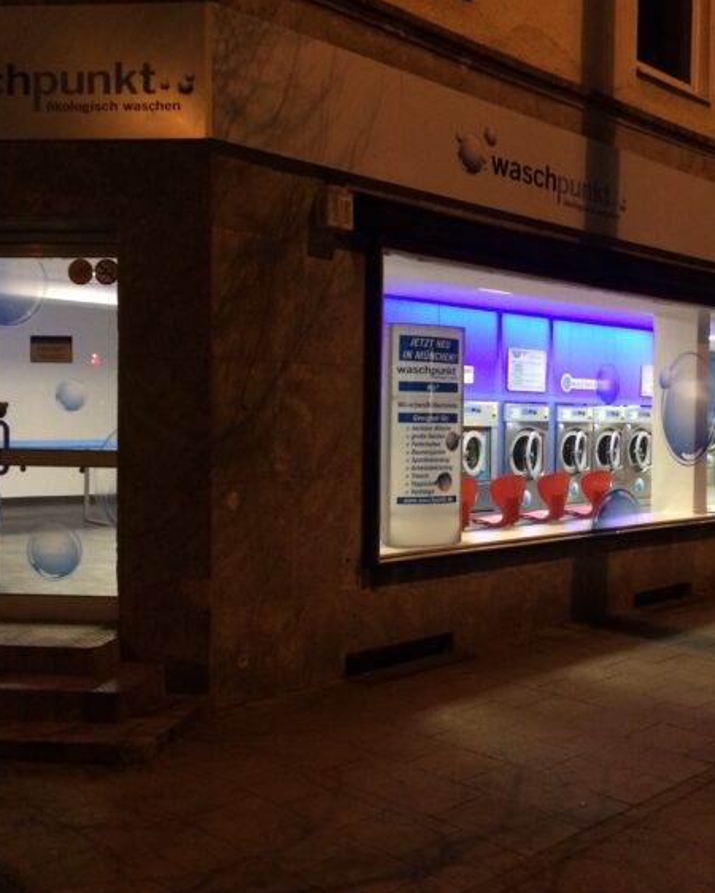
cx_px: 475
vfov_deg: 45.8
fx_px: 1057
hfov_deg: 37.0
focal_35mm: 40
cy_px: 454
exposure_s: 1/17
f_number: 2.2
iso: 320
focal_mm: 4.12
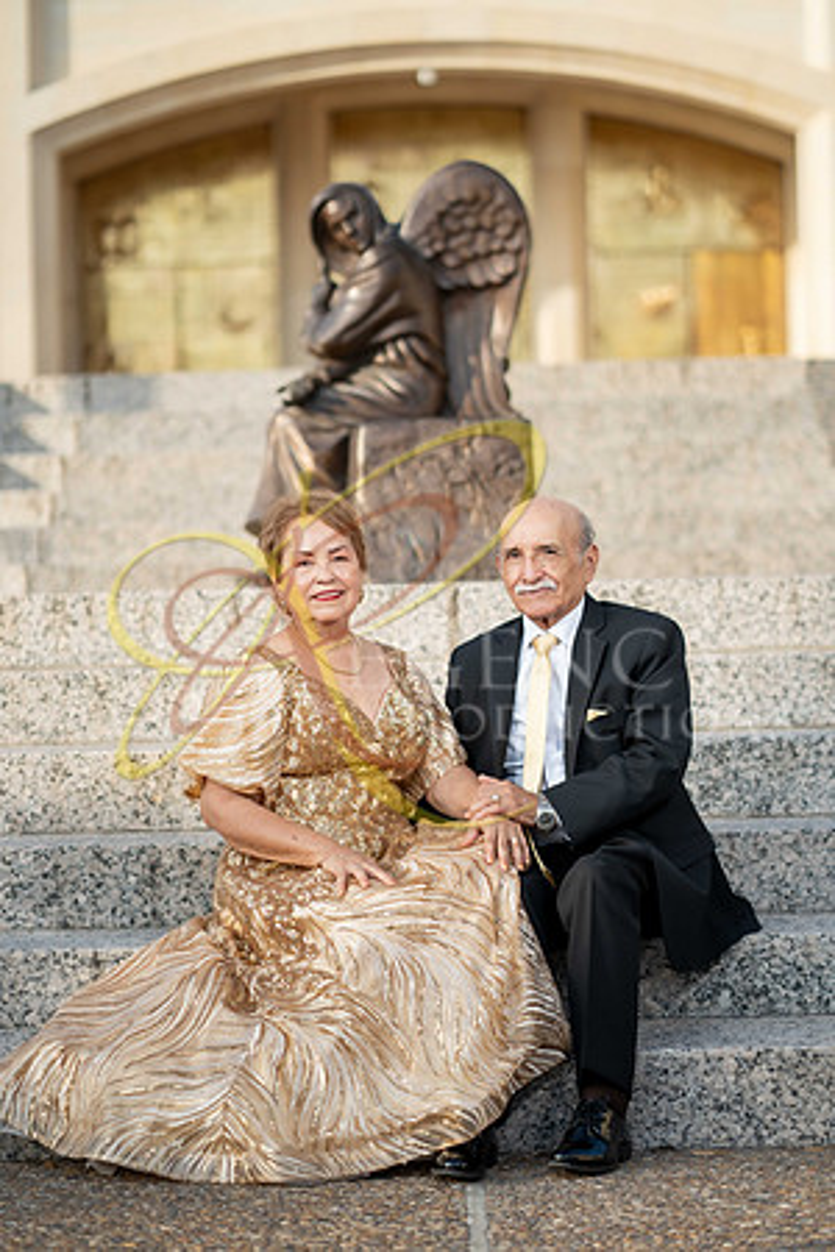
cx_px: 418
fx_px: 2957
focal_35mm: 85
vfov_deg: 23.9
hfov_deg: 16.1
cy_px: 626
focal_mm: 85
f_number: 2.2
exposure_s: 1/2000
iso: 200
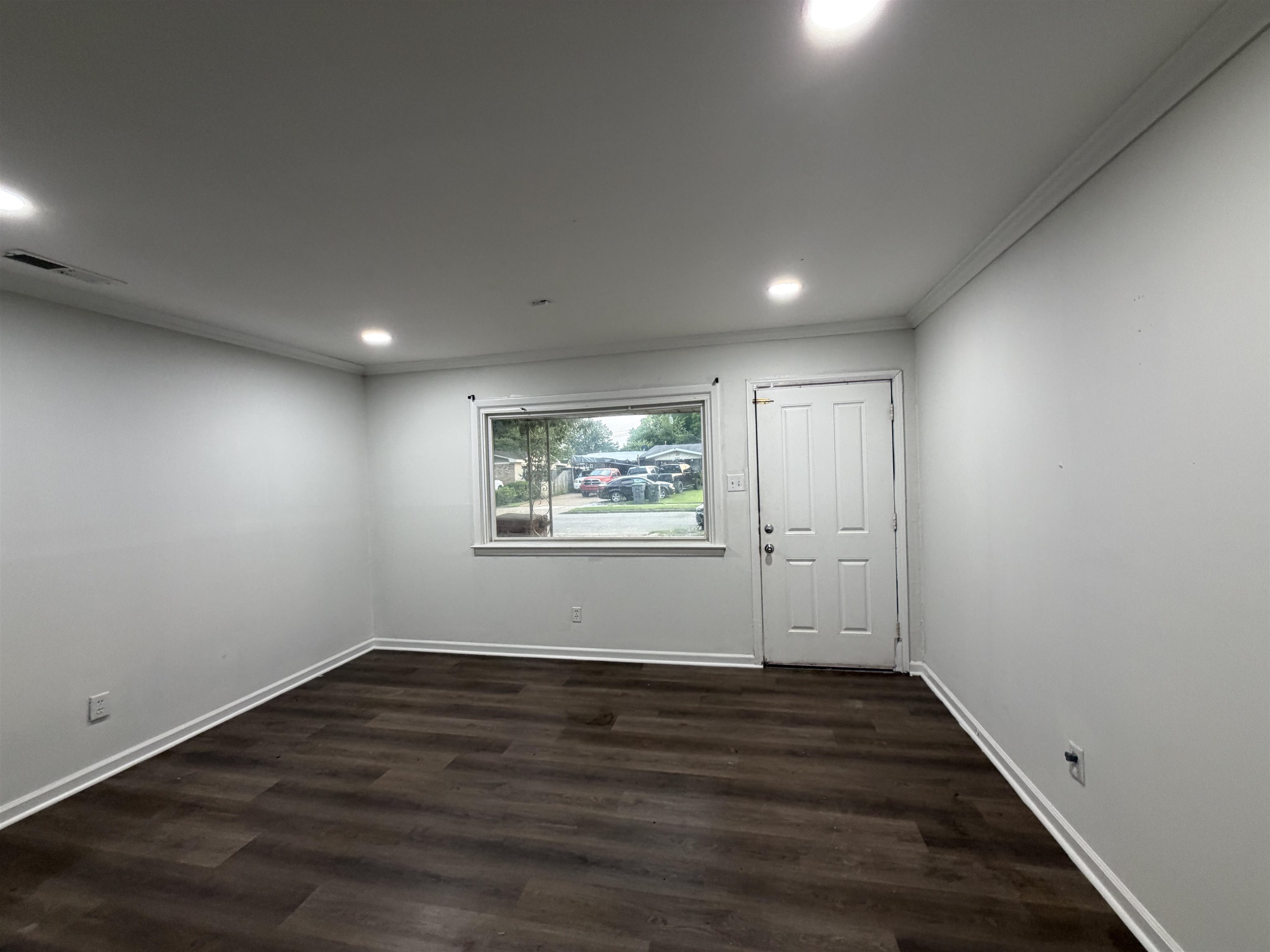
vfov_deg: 85.7
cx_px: 635
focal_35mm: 14
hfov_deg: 102.1
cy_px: 476
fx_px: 514
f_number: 2.2
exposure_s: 1/60
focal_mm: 2.22
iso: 200
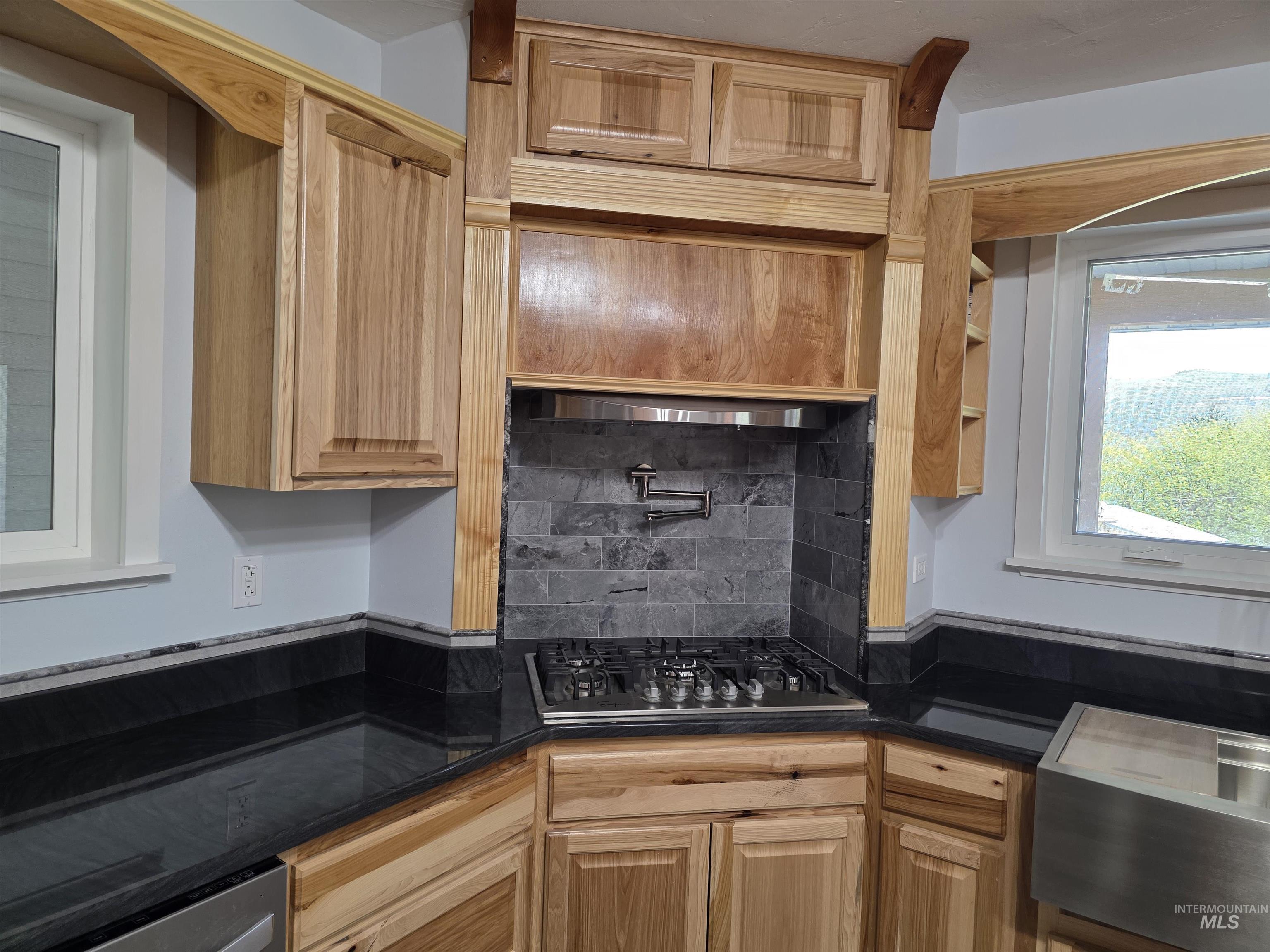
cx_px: 635
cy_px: 476
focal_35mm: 23
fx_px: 844
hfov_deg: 73.9
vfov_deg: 58.9
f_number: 1.7
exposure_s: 1/120
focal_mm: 6.3
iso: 160
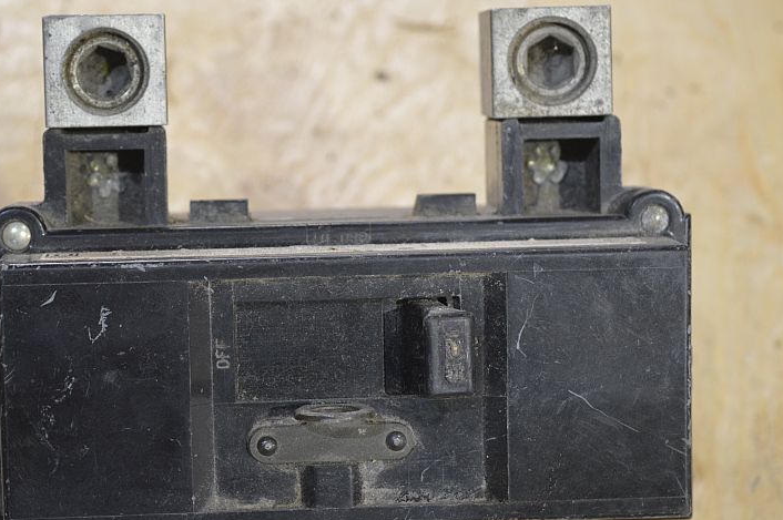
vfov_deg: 13.4
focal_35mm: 102
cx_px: 318
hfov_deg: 20.0
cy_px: 289
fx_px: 2216
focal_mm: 48
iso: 720
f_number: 5.3
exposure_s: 1/15
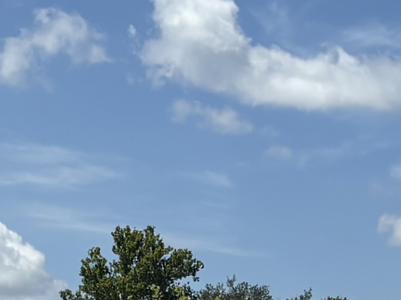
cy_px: 617
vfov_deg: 8.1
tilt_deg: -4.6
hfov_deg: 11.2
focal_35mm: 175
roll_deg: -1.5
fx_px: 2026
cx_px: 47
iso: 50
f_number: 1.6
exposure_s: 1/6329
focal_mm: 5.96
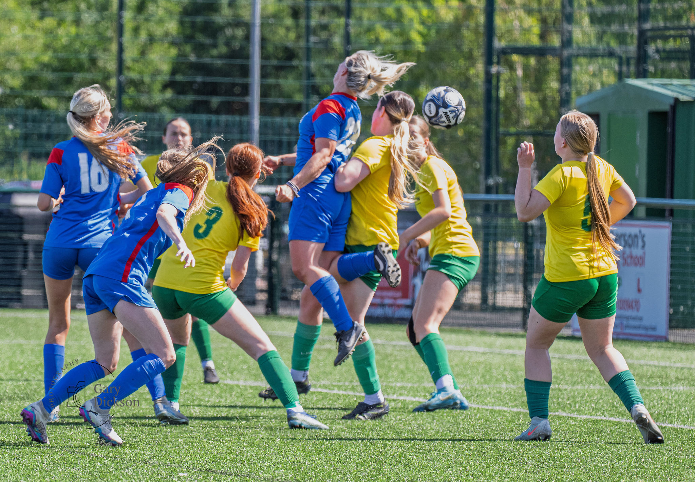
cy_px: 141
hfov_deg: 5.5
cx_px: 222
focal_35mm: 371
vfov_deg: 3.8
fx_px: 7248
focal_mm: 230
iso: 1000
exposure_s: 1/1250
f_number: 5
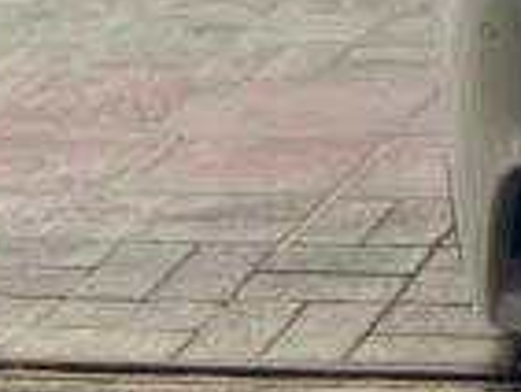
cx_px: 1134
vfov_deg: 6.7
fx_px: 3284
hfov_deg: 8.5
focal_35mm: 218
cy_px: -214
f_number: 1.78
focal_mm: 6.76
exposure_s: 1/100
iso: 80
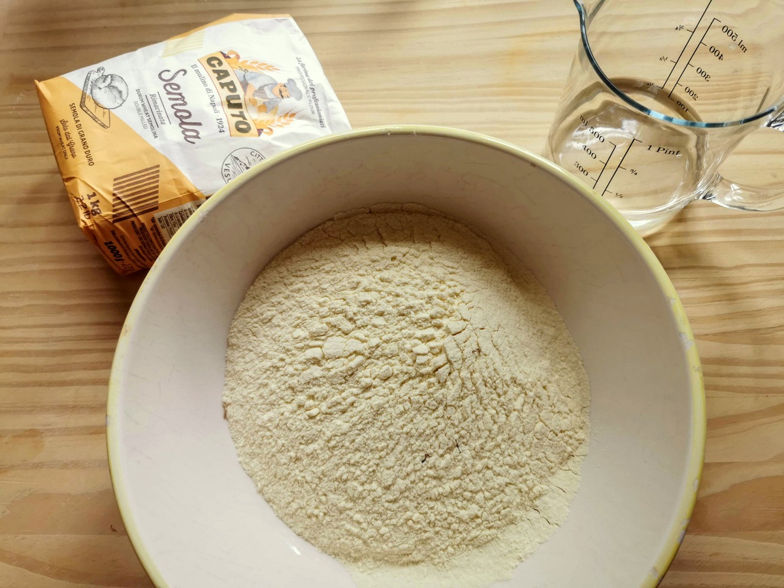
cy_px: 294
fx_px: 612
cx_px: 392
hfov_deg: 65.3
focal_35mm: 27
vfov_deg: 51.4
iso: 80
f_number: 1.6
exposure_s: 1/100
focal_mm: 5.56
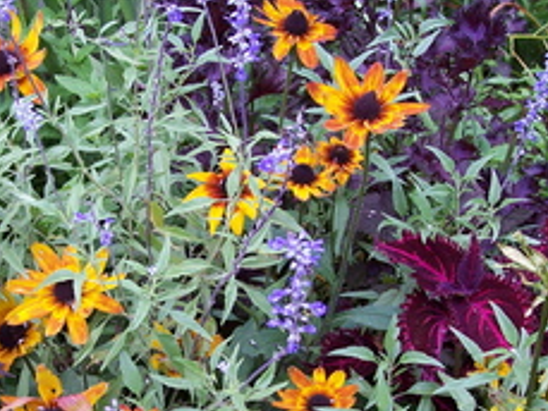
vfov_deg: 19.6
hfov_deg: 25.9
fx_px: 1188
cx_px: 201
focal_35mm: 75
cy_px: 260
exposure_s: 1/45
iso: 100
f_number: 3.4
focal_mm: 8
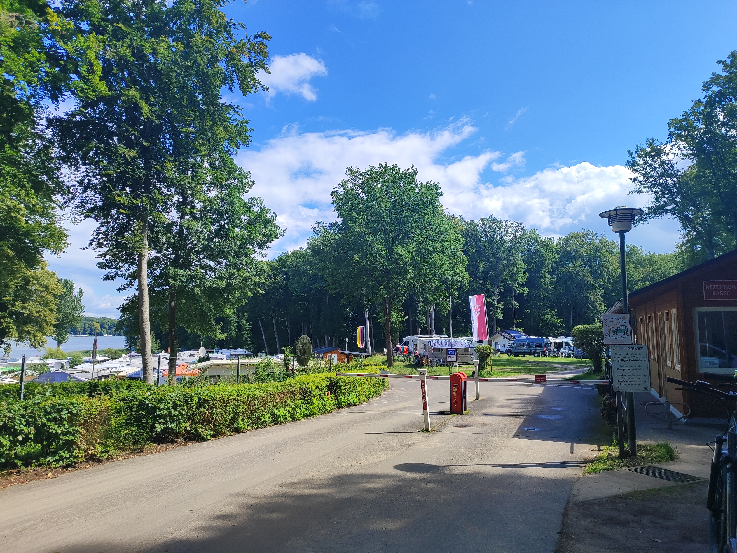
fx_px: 511
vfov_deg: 56.8
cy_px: 276
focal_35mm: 24
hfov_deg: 71.6
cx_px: 368
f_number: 1.89
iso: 50
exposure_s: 1/775
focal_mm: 5.89
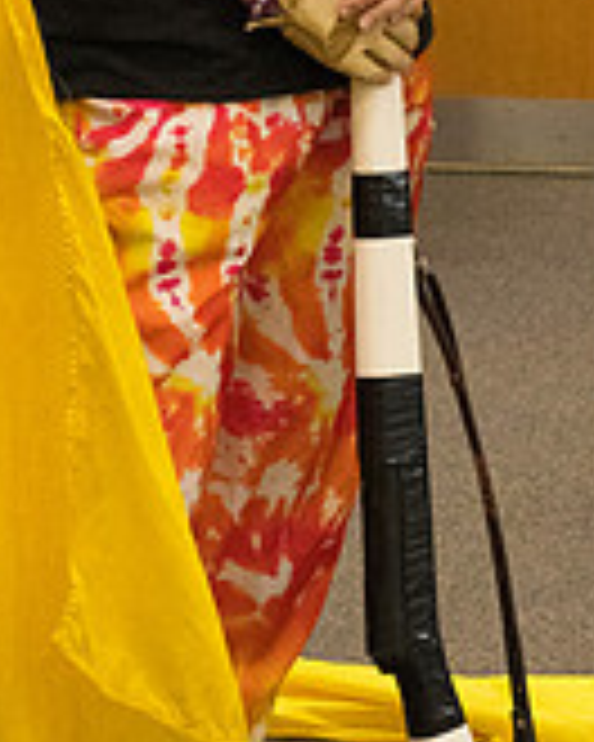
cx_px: 209
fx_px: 5230
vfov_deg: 8.0
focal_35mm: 238
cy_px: -207
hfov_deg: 6.5
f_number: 5.6
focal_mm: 62
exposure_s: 1/400
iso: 10000
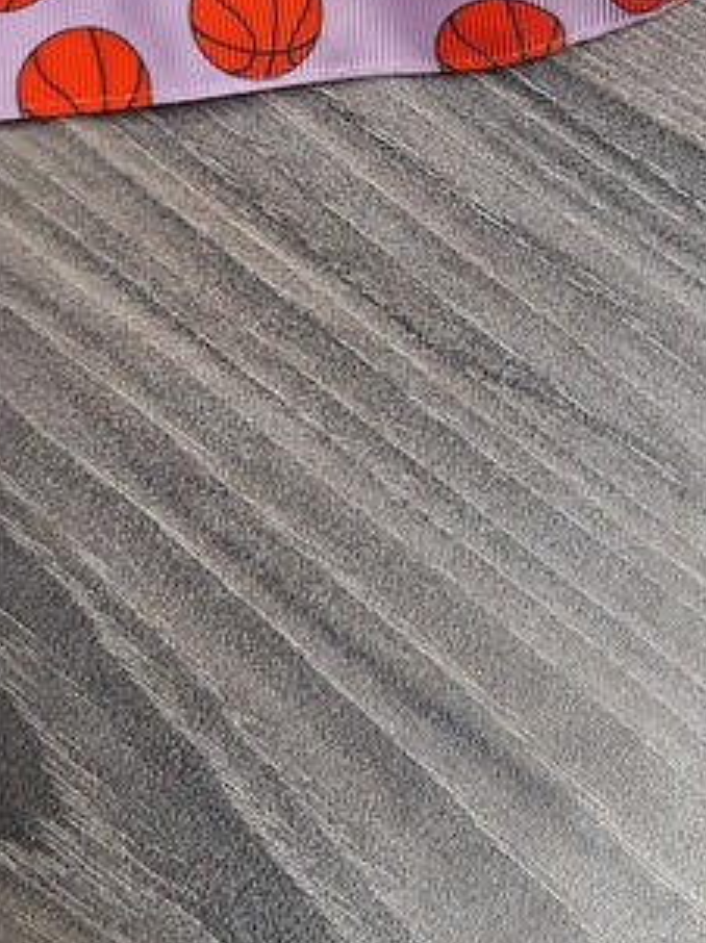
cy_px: -94
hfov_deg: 18.9
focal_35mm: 78
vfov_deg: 23.5
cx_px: 362
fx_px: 2124
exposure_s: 1/60
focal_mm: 5.54
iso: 64
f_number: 1.8
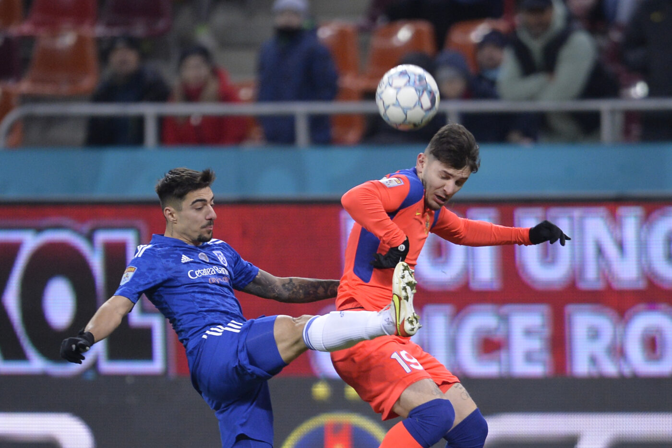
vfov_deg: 3.4
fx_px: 7468
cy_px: 224
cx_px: 336
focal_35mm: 400
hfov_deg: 5.2
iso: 2000
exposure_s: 1/1600
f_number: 2.8
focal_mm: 400
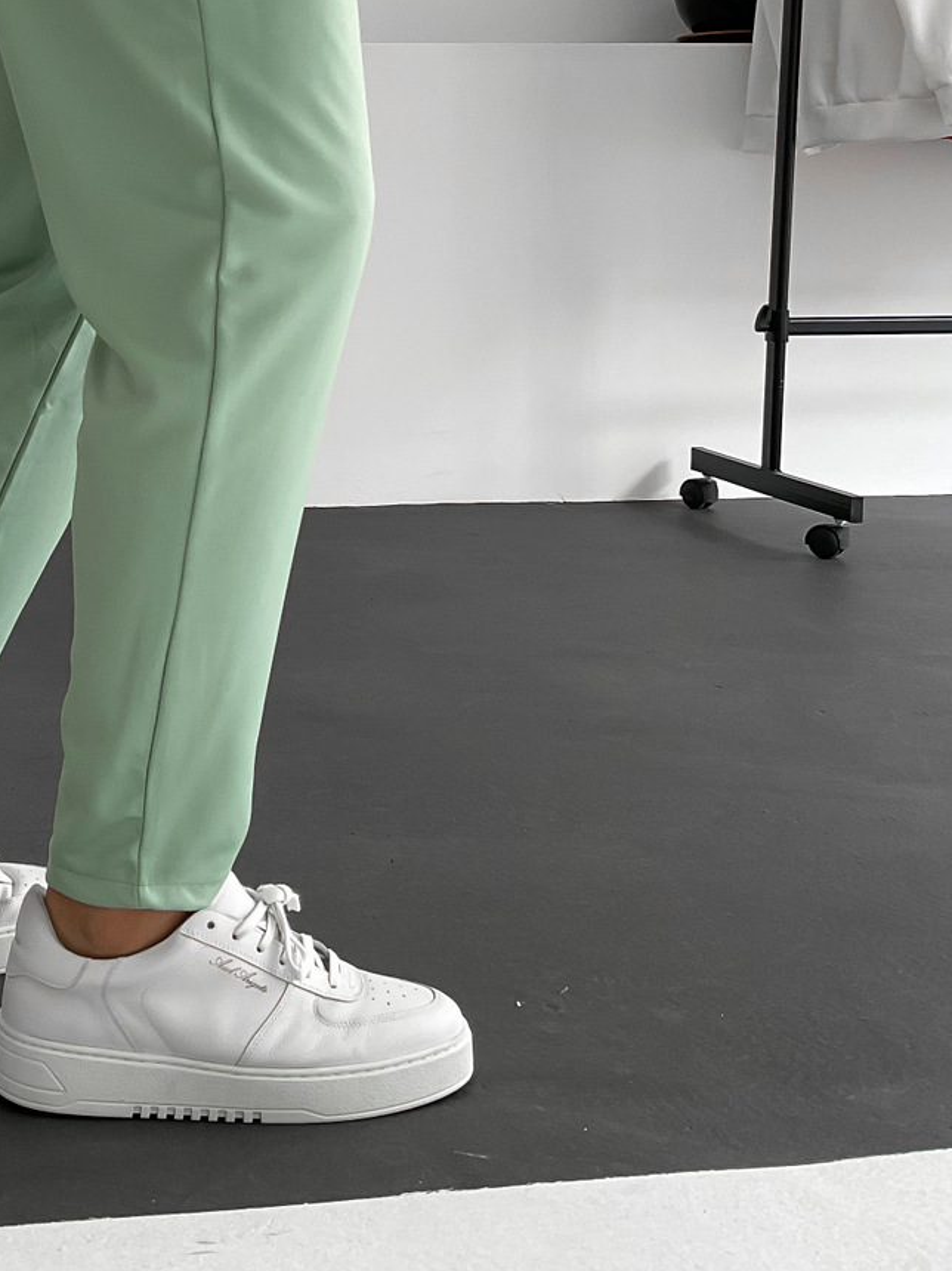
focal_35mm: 54
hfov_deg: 26.2
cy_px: 278
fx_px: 1981
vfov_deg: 34.6
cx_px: 101
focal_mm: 3
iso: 40
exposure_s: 1/120
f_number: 1.8
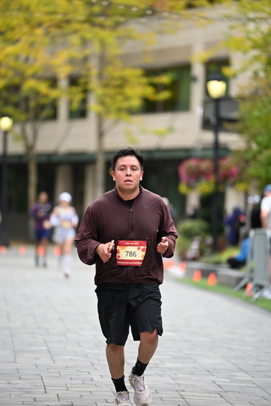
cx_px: 136
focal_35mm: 200
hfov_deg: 6.9
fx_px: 2257
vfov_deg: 10.3
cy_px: 203
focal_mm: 200
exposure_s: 1/2000
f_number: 2.8
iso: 640
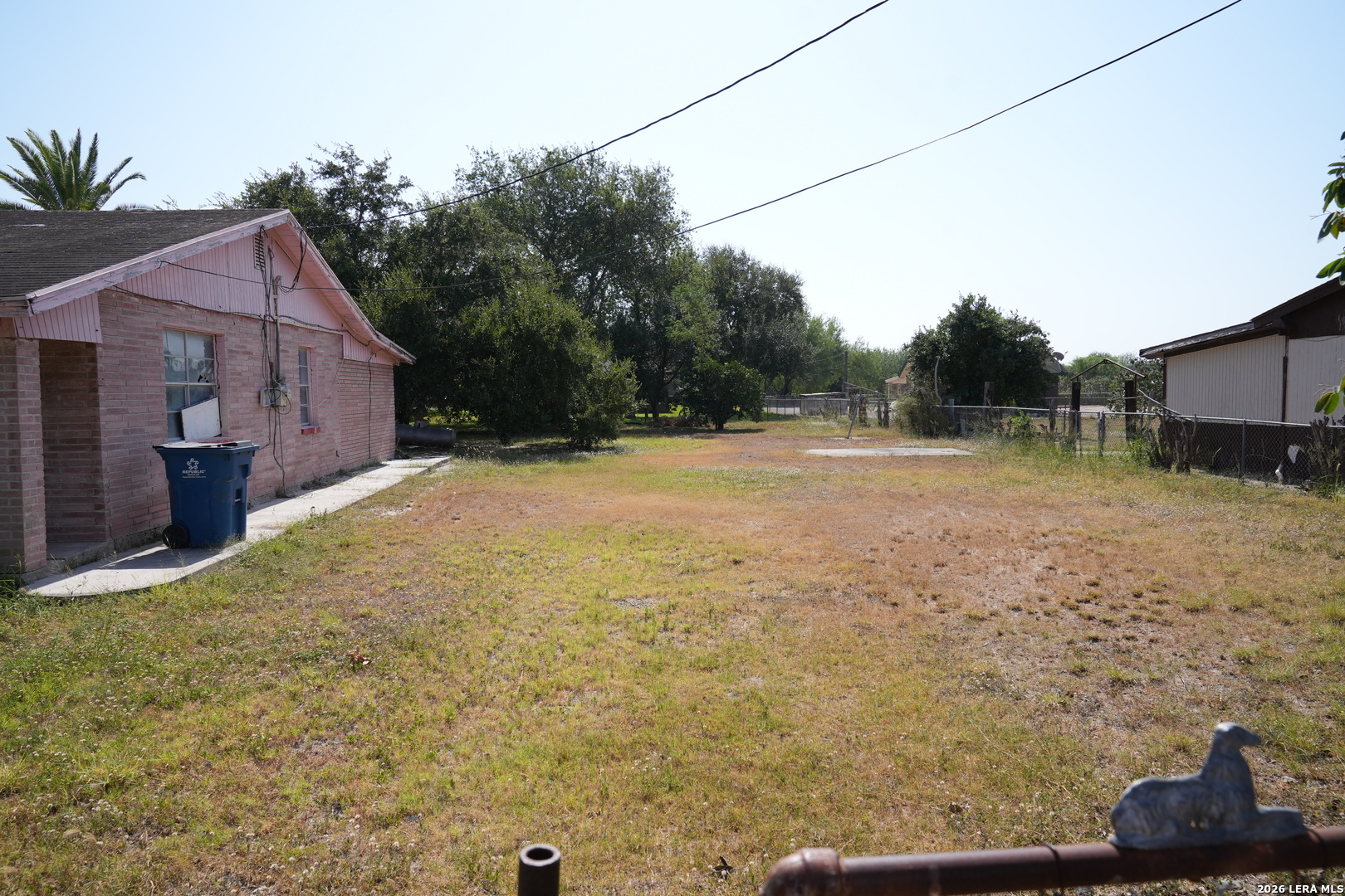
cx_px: 672
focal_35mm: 24
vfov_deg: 53.1
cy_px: 448
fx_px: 897
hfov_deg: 73.7
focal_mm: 24
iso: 200
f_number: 7.1
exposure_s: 1/500
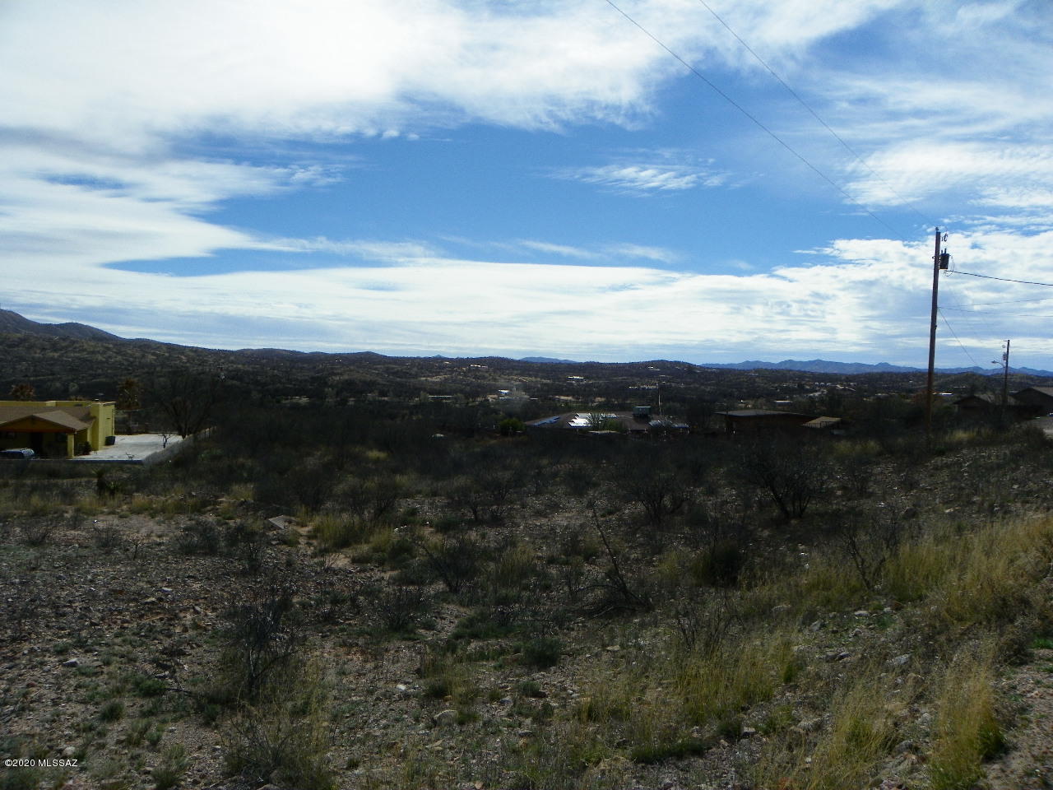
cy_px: 395
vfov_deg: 53.1
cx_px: 526
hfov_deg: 67.3
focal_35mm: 26
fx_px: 791
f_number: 6.3
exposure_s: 1/800
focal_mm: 4.6
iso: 64
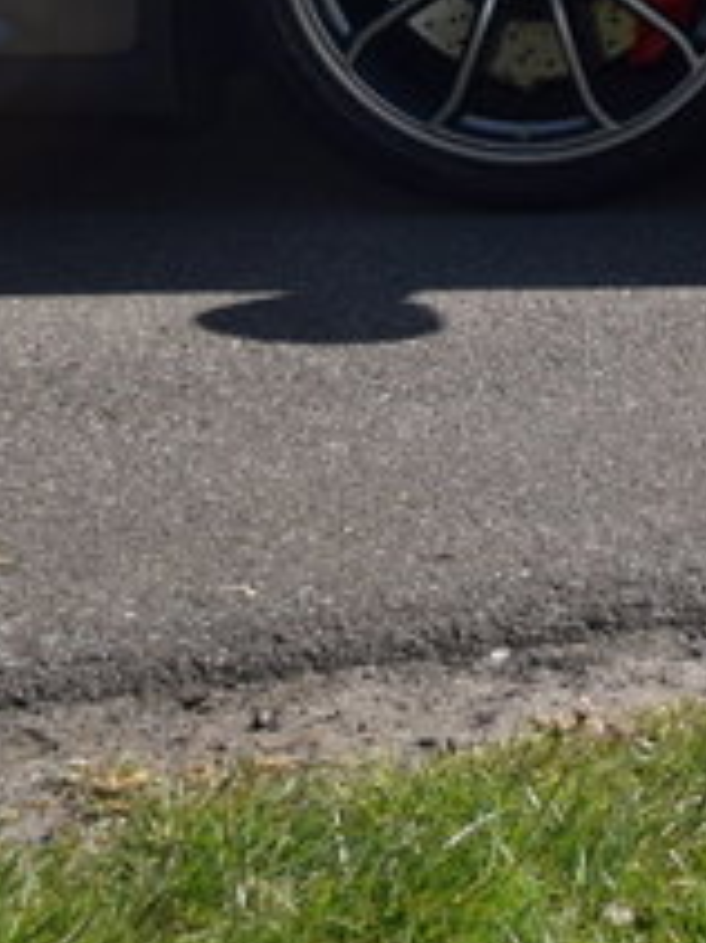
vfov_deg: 13.1
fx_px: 3811
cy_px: -570
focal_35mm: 140
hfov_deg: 9.7
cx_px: 1524
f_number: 8
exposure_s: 1/200
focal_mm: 20
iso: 100
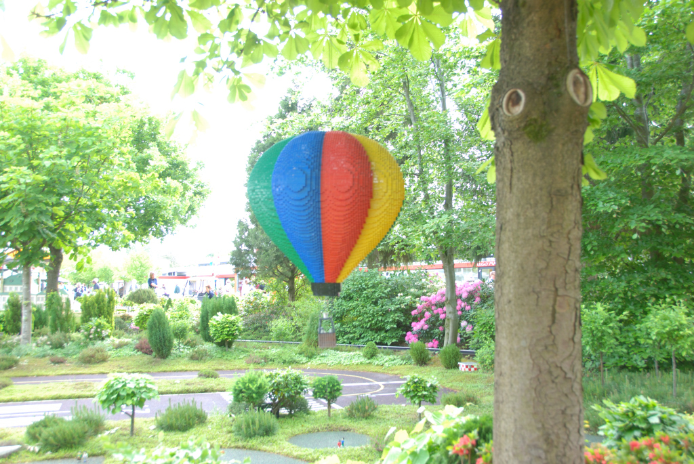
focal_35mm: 33
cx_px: 347
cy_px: 232
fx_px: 637
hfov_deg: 57.2
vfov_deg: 40.1
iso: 100
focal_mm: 22
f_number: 3.8
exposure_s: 1/25
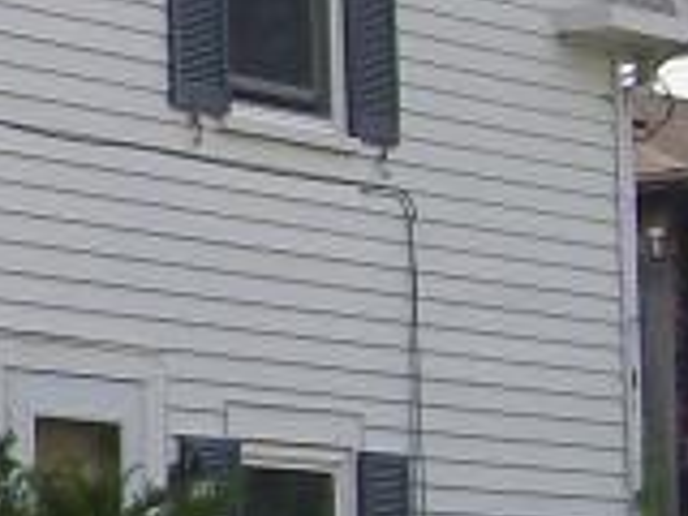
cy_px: 228
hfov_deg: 8.0
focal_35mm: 230
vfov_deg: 6.5
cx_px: -873
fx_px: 4571
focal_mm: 6
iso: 80
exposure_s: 1/642
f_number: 4.8
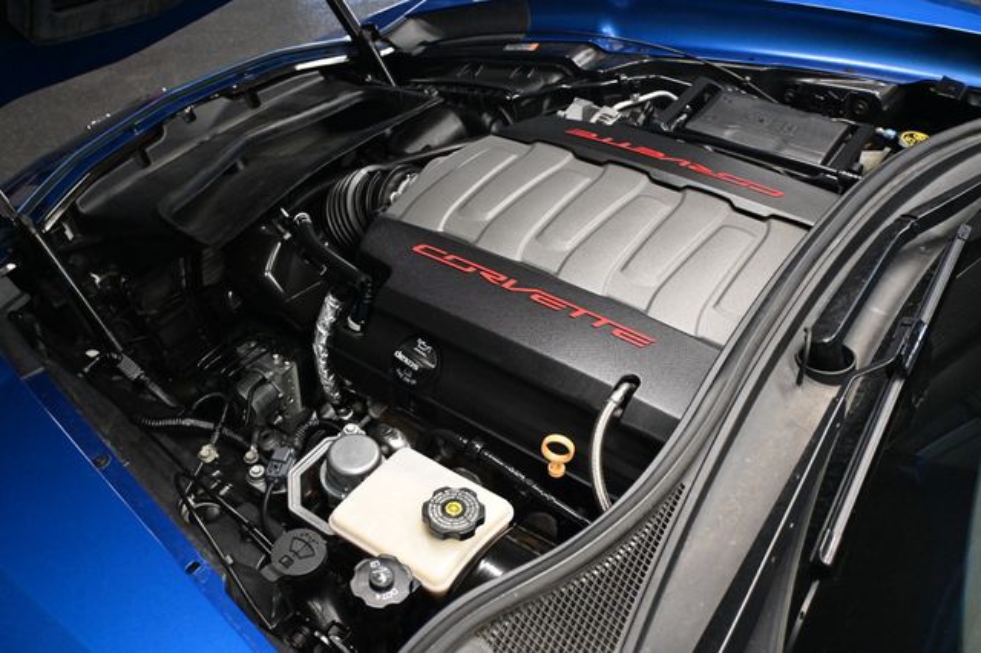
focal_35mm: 34
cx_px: 490
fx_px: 919
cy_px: 326
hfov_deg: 56.2
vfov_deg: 39.1
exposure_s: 1/60
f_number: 4
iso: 4000
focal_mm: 22.5
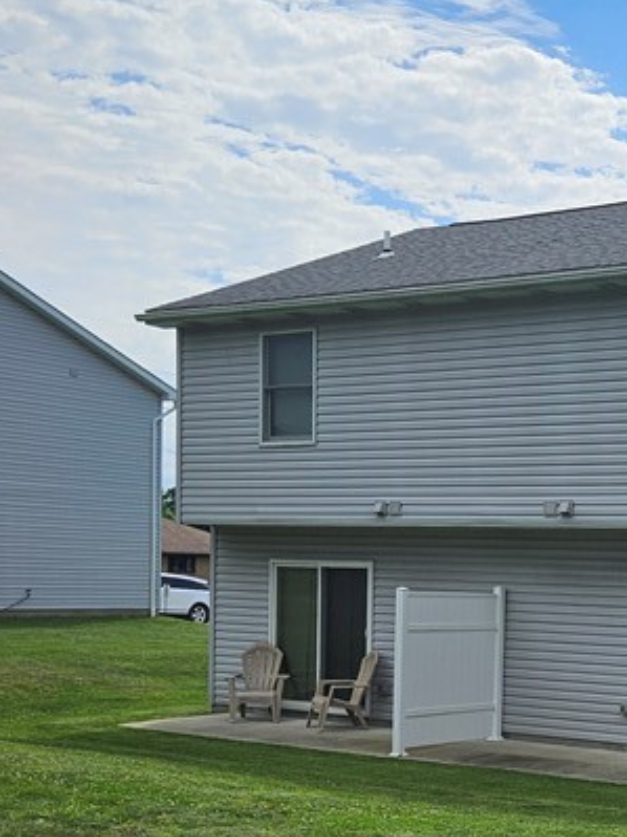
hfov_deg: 23.7
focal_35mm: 59
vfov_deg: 31.9
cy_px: 667
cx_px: 640
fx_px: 1426
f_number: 1.8
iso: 25
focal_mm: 5.4
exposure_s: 1/4542
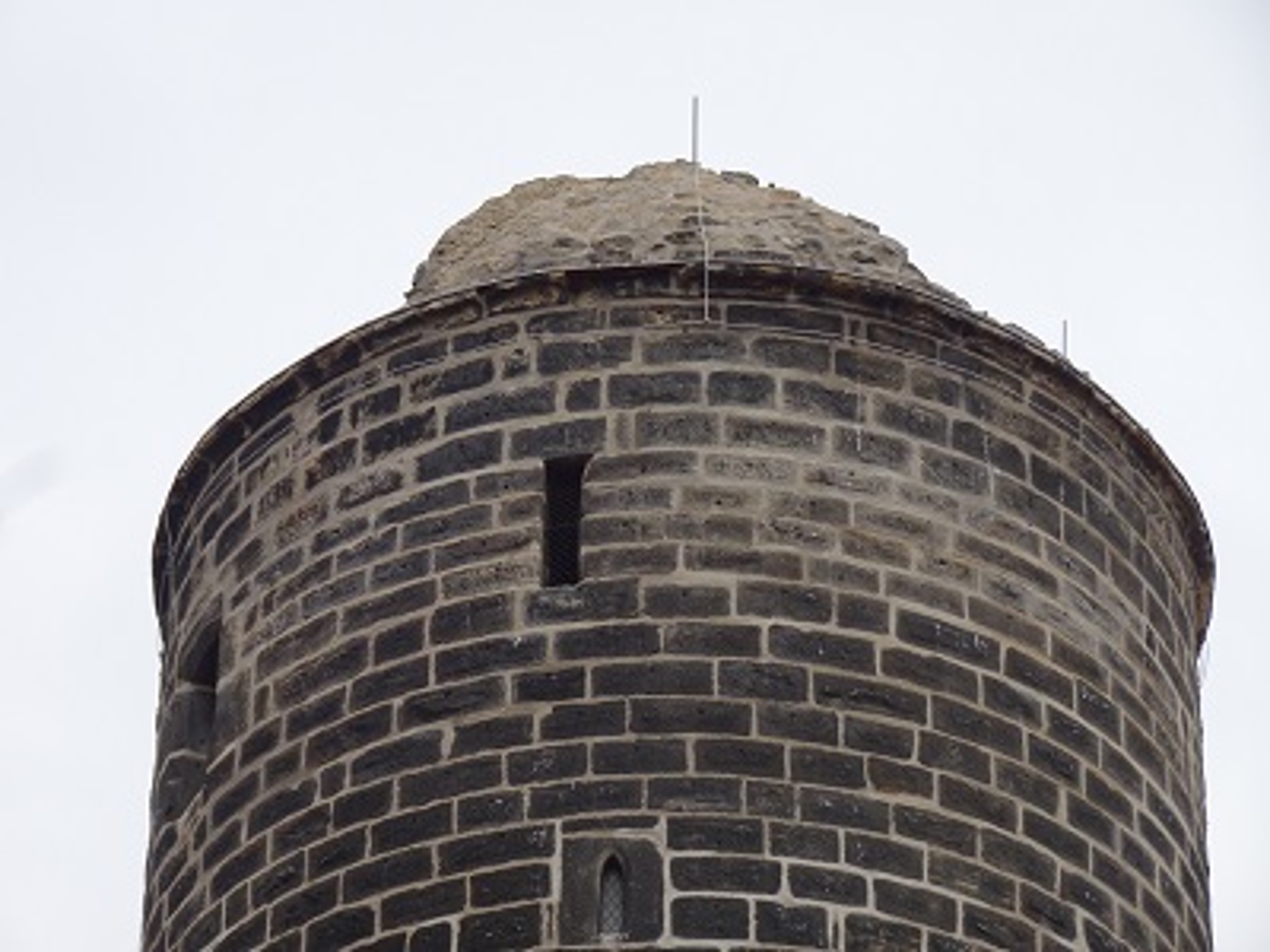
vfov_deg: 9.1
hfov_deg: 12.1
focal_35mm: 163
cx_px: 635
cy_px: 476
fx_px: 5980
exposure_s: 1/250
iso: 80
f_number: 5.6
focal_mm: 27.93
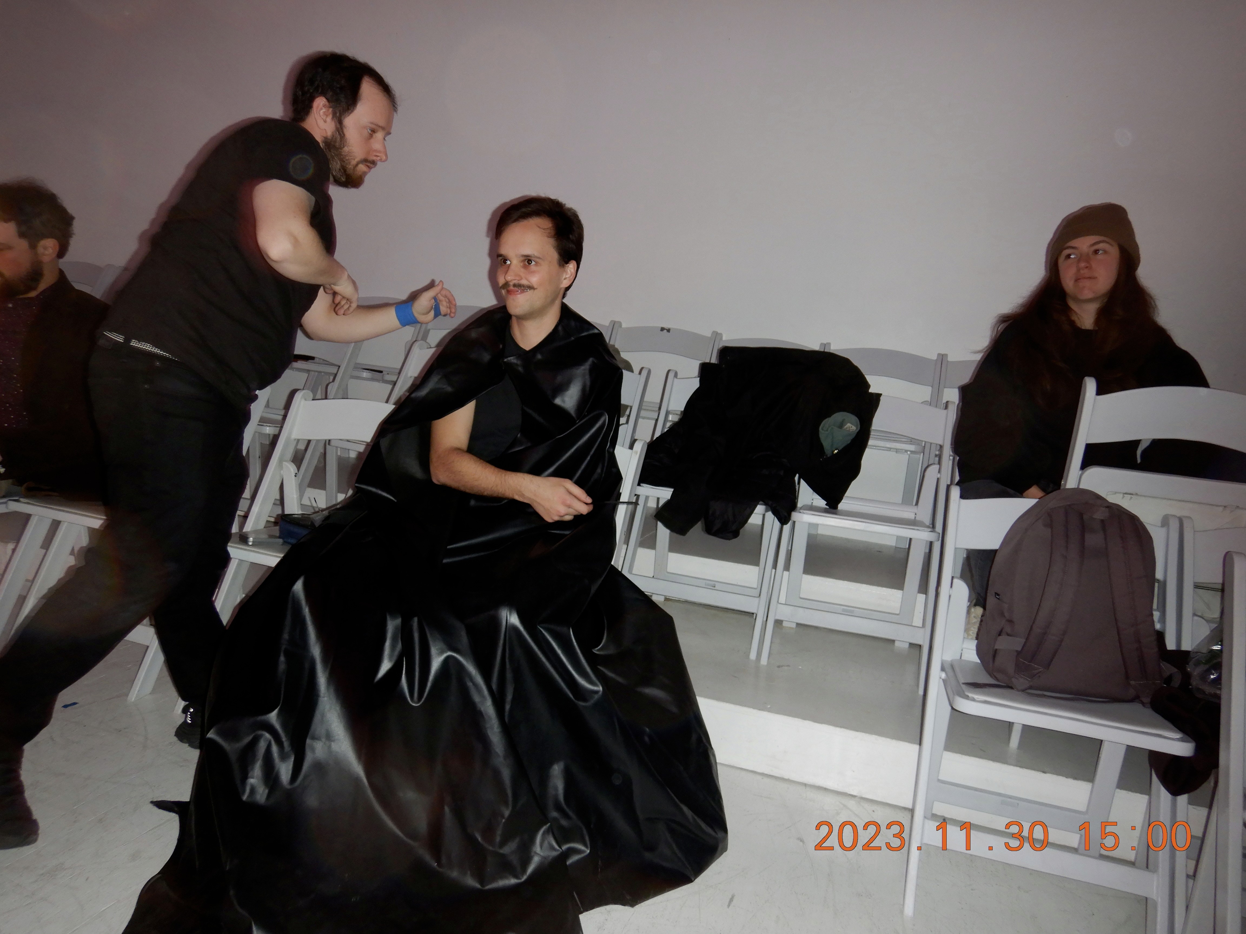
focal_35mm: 24
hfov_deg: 71.6
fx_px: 864
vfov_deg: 56.8
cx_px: 623
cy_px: 467
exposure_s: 1/30
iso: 200
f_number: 2.8
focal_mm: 4.3
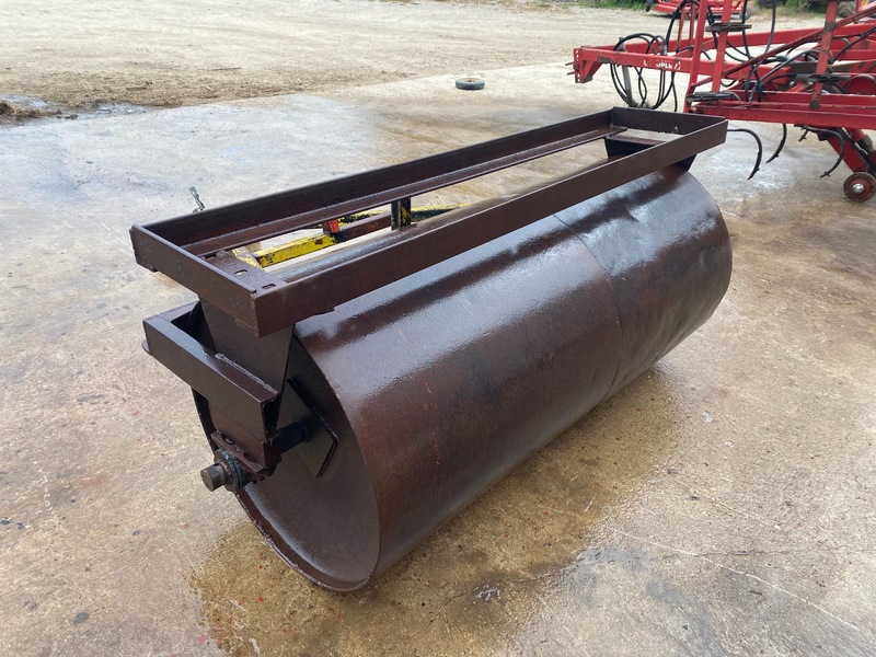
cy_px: 328
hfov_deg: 67.3
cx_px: 438
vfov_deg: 53.1
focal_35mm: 26
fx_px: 658
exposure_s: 1/475
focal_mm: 4.25
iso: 32
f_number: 1.8
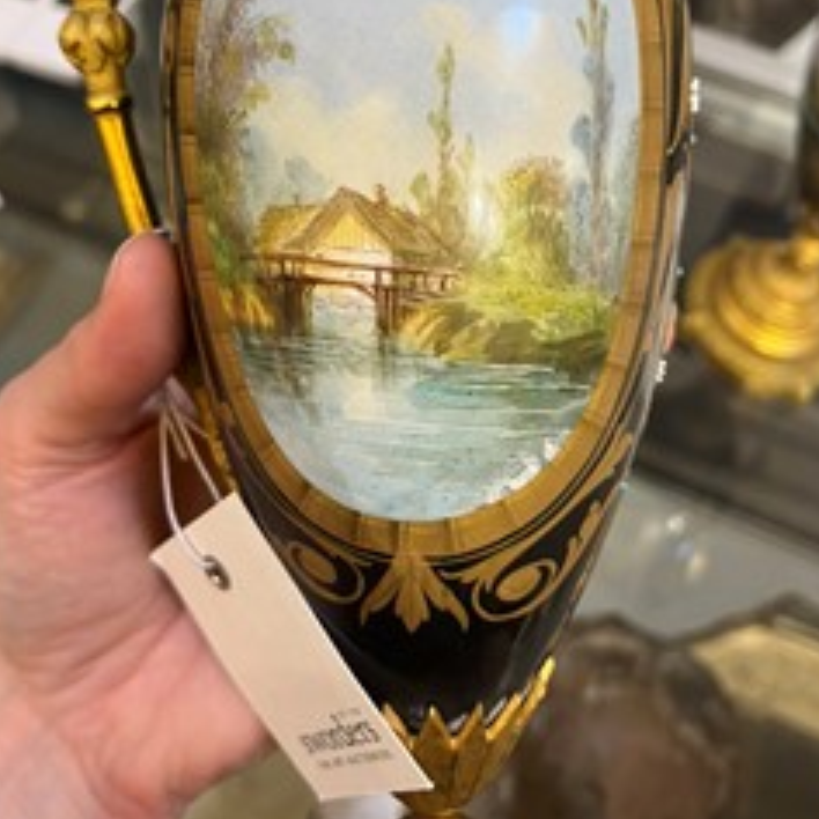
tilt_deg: -52.8
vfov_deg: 41.7
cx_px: 382
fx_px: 1044
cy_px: 212
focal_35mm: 39
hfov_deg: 42.8
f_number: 1.6
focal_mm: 5.1
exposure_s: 1/50
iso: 125
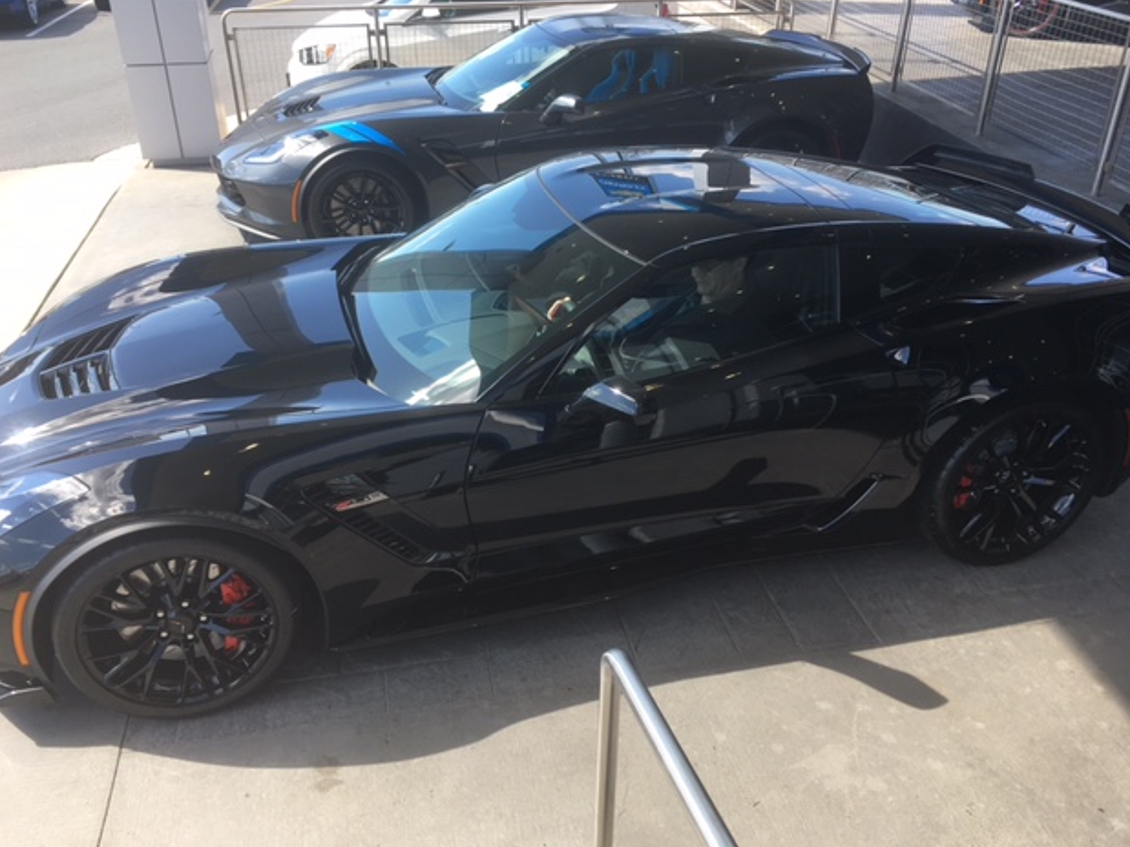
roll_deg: -0.1
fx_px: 979
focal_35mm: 30
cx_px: 549
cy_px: 420
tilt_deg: -32.0
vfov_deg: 46.8
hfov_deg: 60.0
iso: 25
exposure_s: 1/324
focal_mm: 4.15
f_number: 2.2
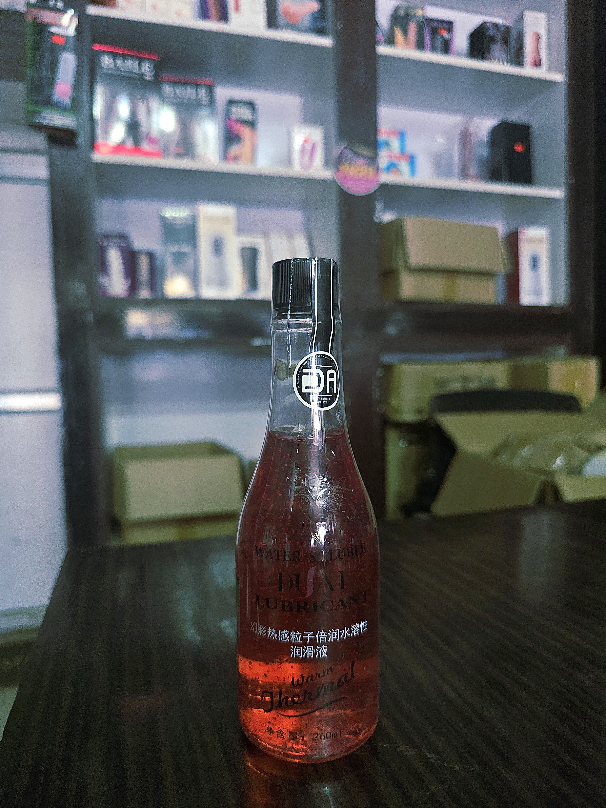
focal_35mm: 23
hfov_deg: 58.9
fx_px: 537
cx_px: 303
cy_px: 404
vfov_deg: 73.9
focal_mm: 6.3
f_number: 1.7
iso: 1600
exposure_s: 1/50.3
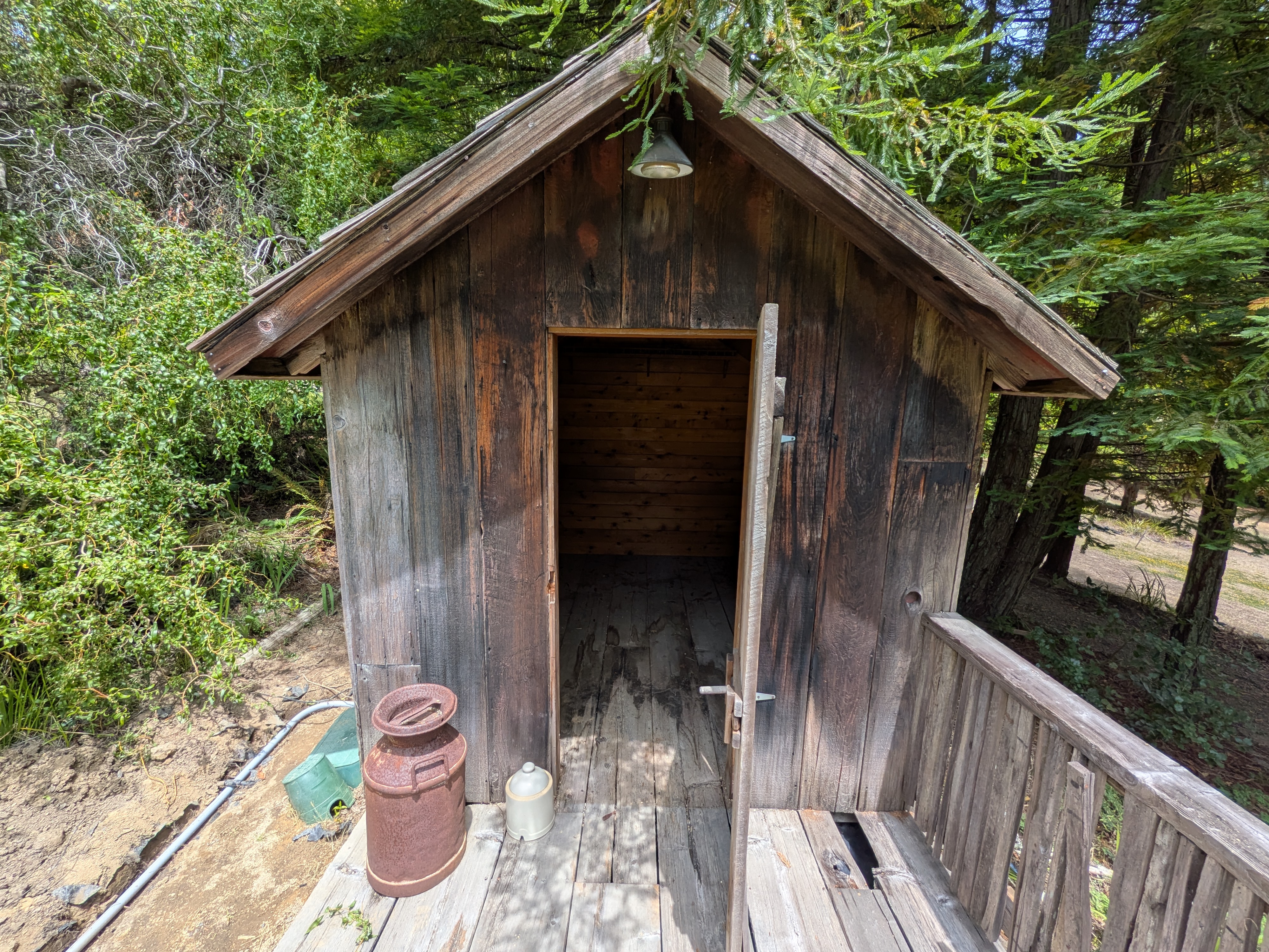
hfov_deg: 102.1
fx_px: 513
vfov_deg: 85.7
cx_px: 634
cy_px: 476
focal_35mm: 14
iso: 49
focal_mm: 1.83
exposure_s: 1/418
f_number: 2.2
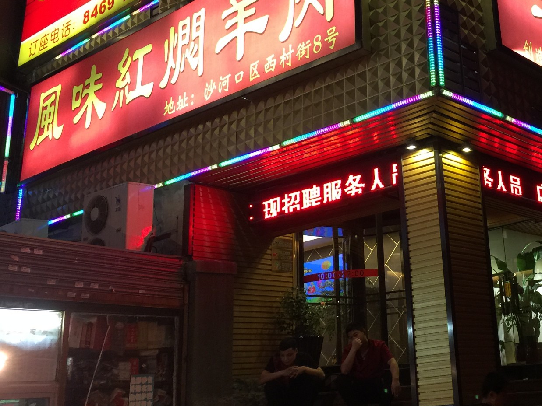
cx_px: 434
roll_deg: +3.0
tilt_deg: +20.8
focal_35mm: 48
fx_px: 752
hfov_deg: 38.2
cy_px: 127
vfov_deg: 30.0
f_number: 2.2
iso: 50
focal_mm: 4.15
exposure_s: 1/15
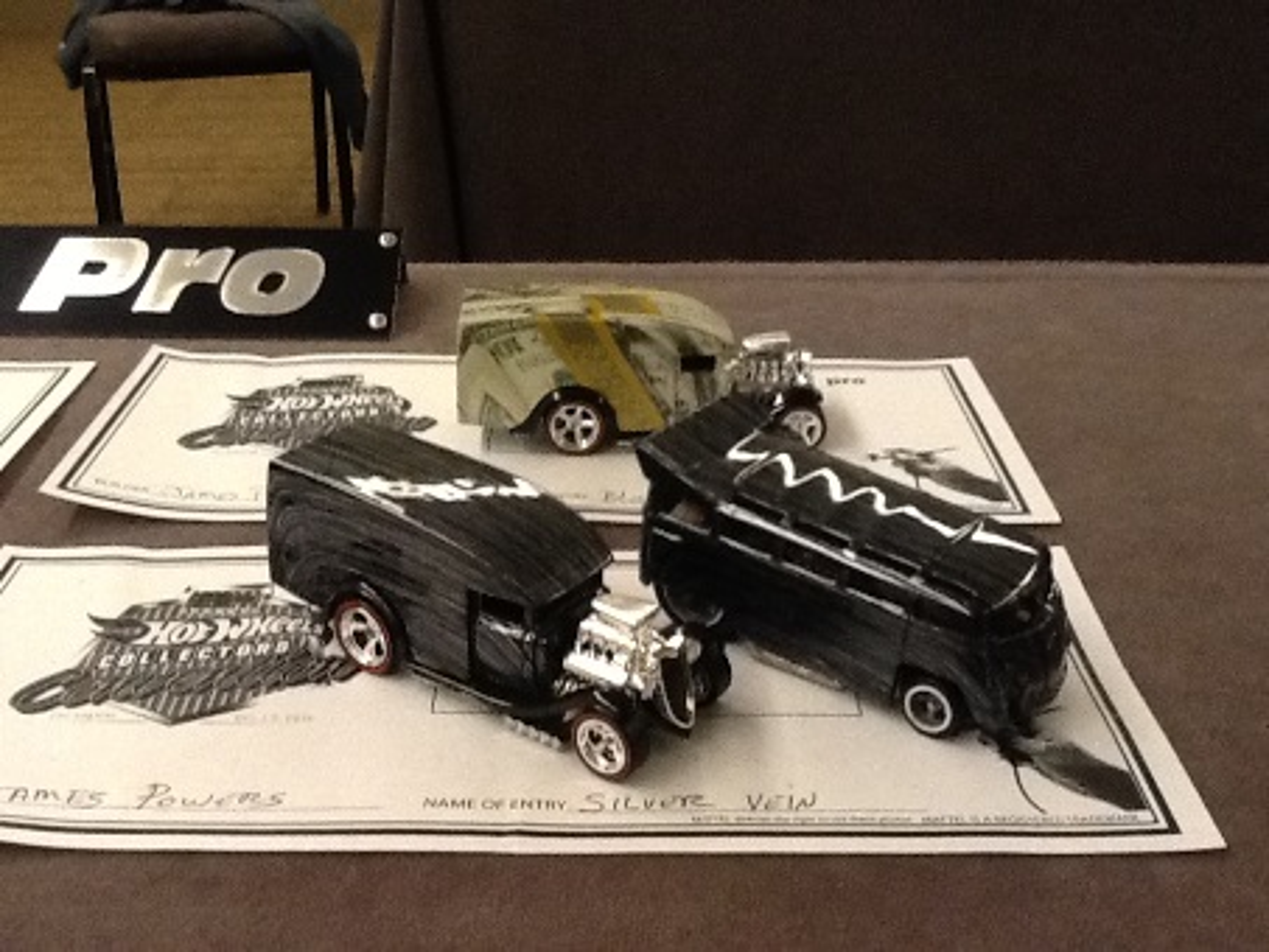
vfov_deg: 32.9
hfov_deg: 42.9
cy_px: 476
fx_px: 1613
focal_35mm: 44
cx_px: 634
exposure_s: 1/30
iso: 250
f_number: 2.4
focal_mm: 2.03
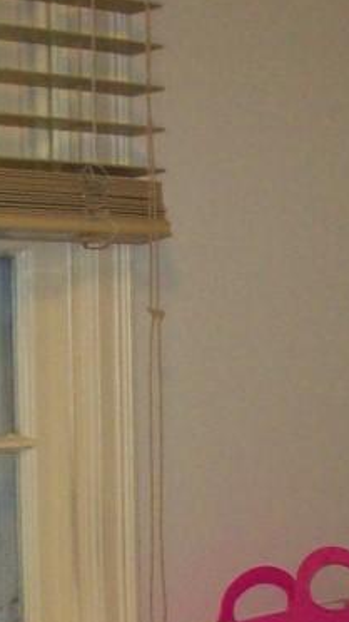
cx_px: 499
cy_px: 687
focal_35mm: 135
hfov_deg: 8.8
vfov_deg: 15.5
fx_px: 2223
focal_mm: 6
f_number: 2.7
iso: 200
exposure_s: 1/64
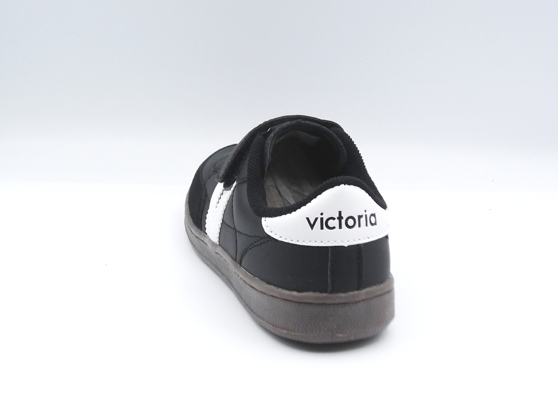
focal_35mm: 51
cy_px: 209
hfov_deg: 37.5
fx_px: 822
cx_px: 279
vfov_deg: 28.6
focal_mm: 5.1
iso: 100
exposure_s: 1/250
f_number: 4
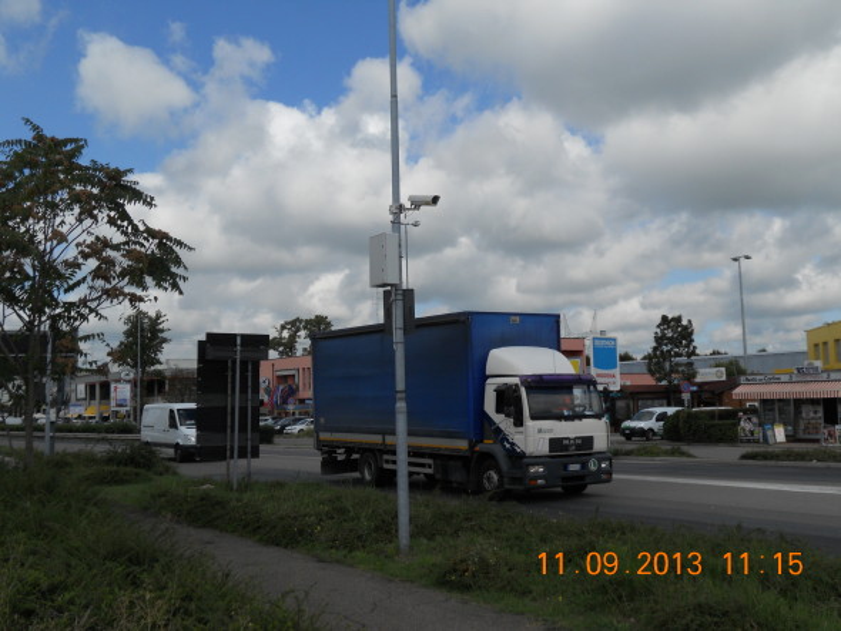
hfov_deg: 49.0
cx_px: 420
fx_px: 924
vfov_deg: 37.7
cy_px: 316
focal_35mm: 38
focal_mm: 6.9
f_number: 3.9
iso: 80
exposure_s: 1/1250
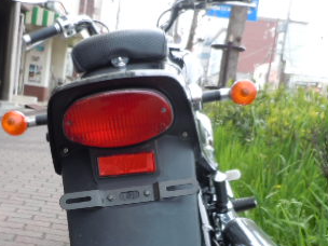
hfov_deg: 32.4
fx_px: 559
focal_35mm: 59
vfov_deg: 24.4
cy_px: 201
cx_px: 108
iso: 100
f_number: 3.7
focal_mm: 5
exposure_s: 1/125
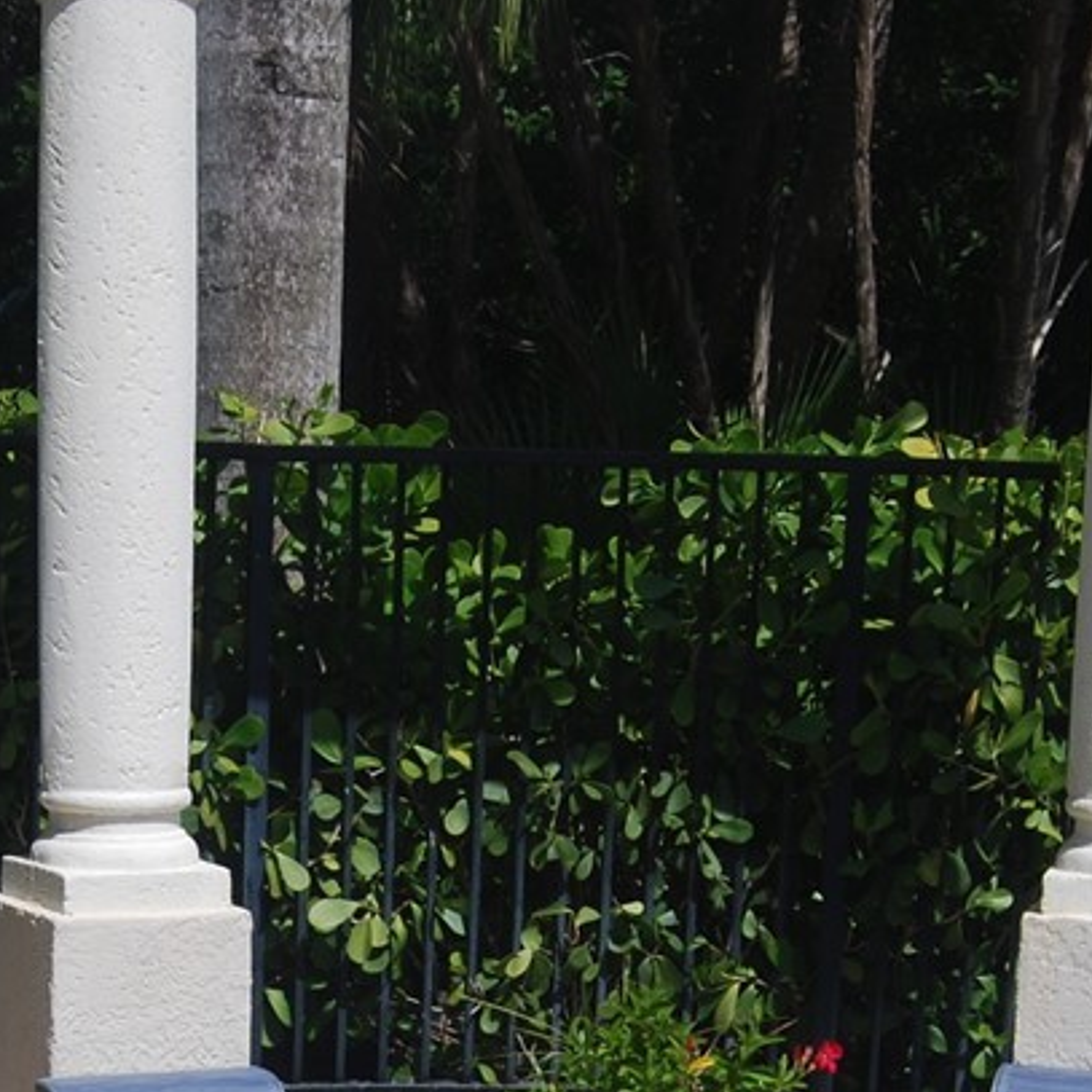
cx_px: 286
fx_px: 3034
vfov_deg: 19.7
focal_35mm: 85
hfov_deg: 20.3
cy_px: 1155
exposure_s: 1/320
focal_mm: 16
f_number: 9
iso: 100
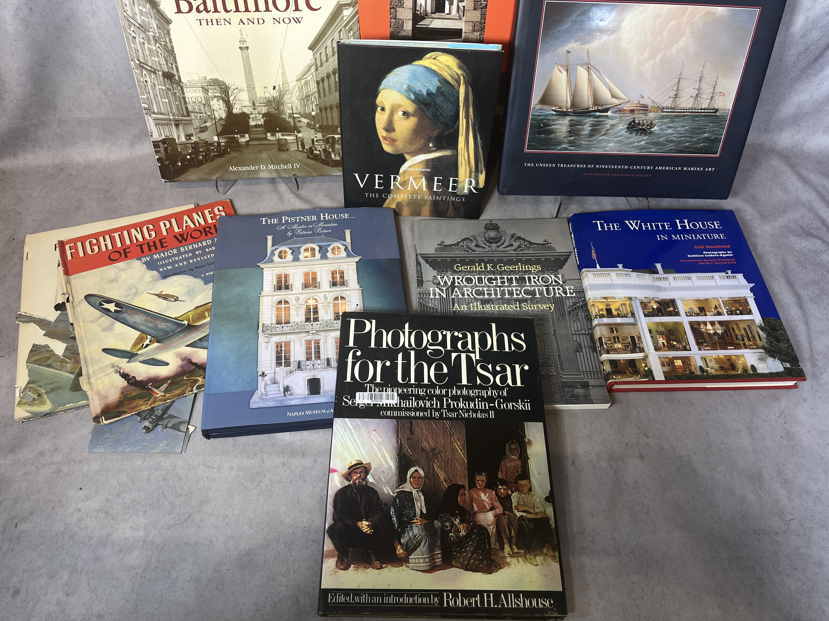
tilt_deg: -54.9
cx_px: 414
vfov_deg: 53.1
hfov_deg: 67.3
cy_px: 310
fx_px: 623
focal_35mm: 26
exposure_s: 1/178
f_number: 1.6
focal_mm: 5.1
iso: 40
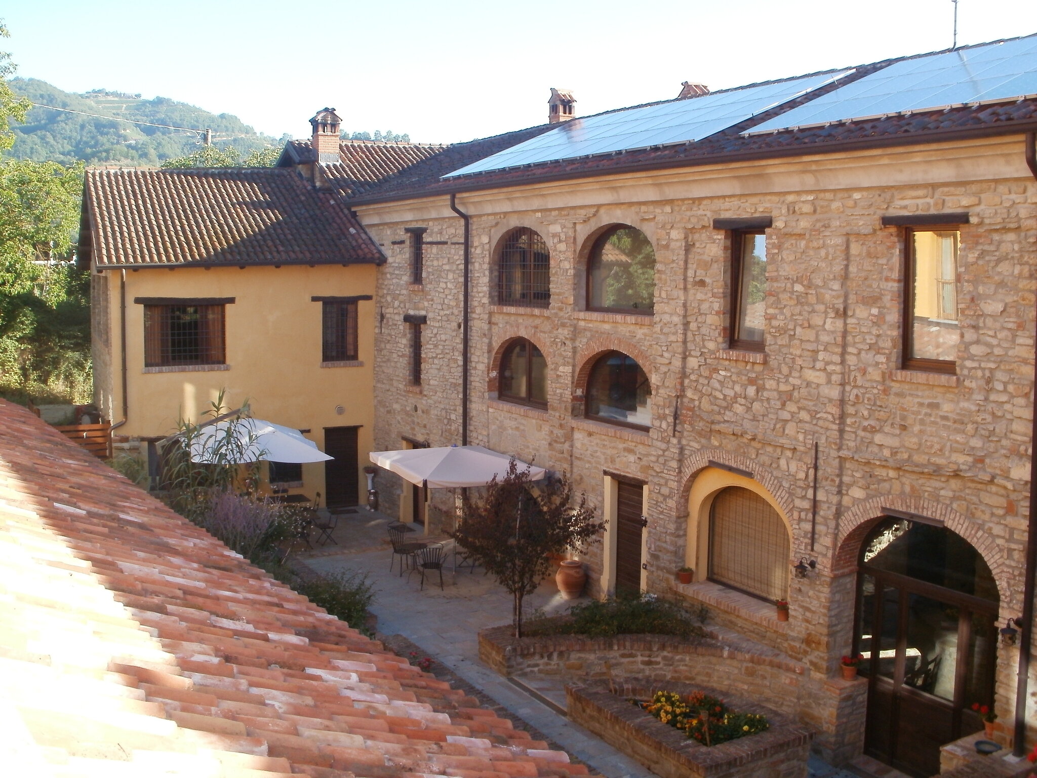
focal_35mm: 36
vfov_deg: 39.7
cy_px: 389
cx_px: 518
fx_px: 1078
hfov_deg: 51.4
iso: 100
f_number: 5.6
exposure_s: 1/80
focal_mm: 6.3
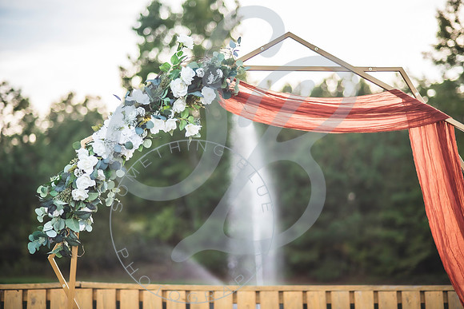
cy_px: 154
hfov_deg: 23.9
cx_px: 232
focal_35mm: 85
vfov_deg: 16.1
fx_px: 1096
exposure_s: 1/400
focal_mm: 85
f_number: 1.8
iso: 100
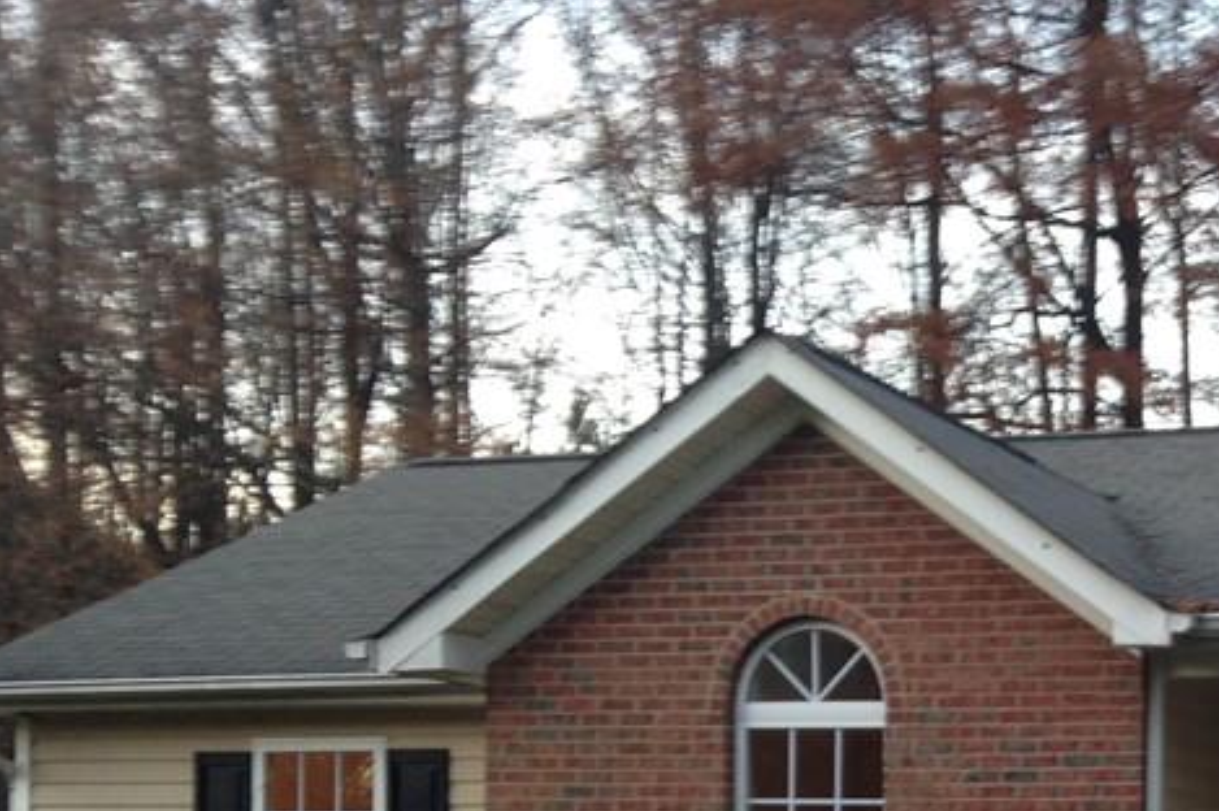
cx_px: 1302
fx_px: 2538
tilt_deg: -1.0
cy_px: 954
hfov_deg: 25.3
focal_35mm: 75
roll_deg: -2.5
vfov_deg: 17.4
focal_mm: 4.12
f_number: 2.4
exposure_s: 1/40
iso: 64
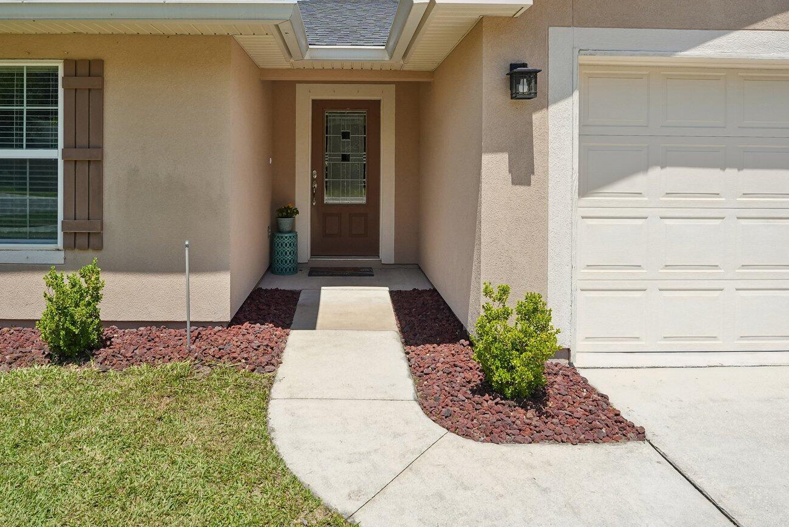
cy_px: 186
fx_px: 482
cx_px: 350
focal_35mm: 22
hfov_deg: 78.3
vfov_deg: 56.3
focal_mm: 14
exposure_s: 1/200
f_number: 11
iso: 320
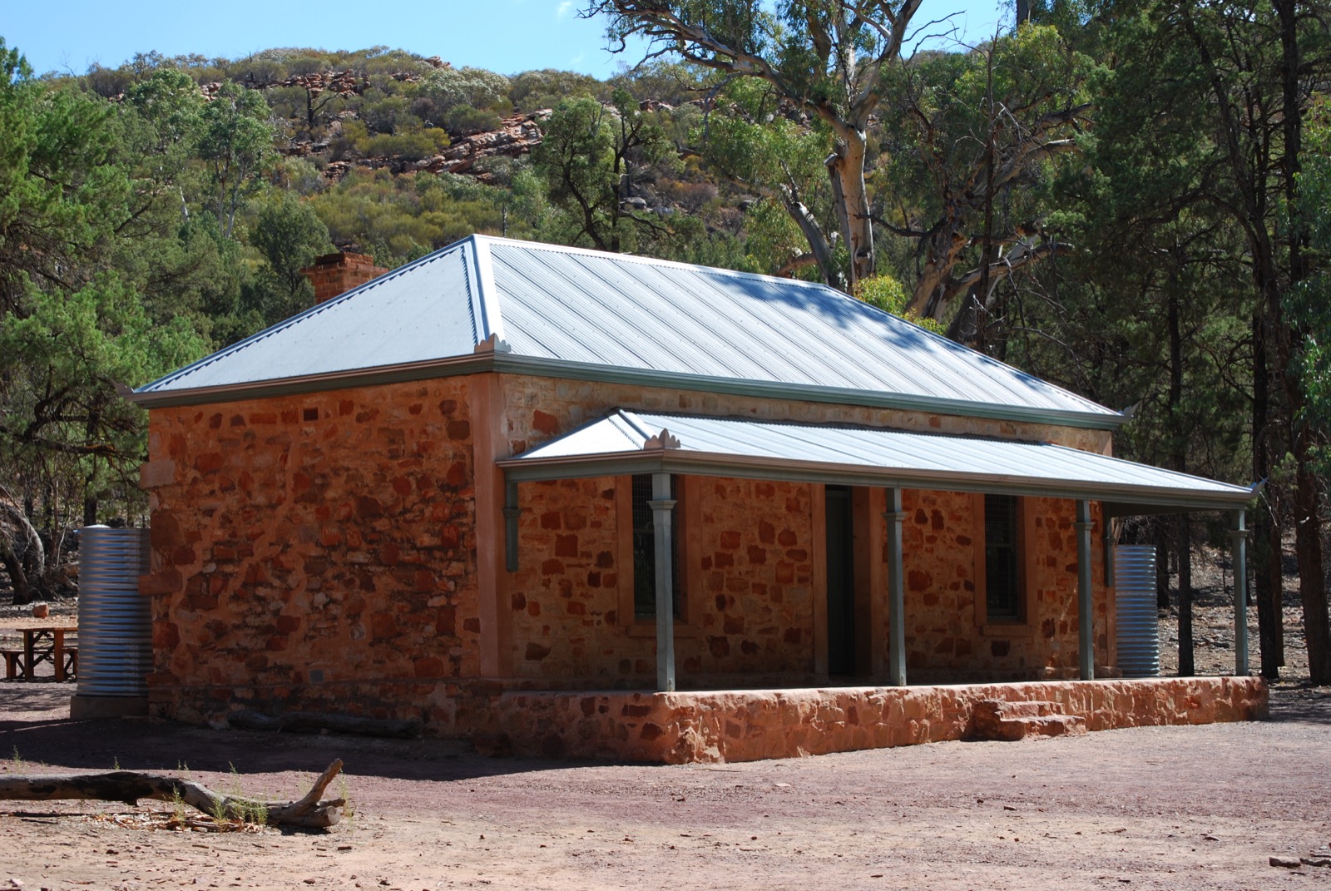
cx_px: 666
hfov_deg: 24.6
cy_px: 446
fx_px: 3054
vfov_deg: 16.6
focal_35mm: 82
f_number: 8
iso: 100
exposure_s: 1/160
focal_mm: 55
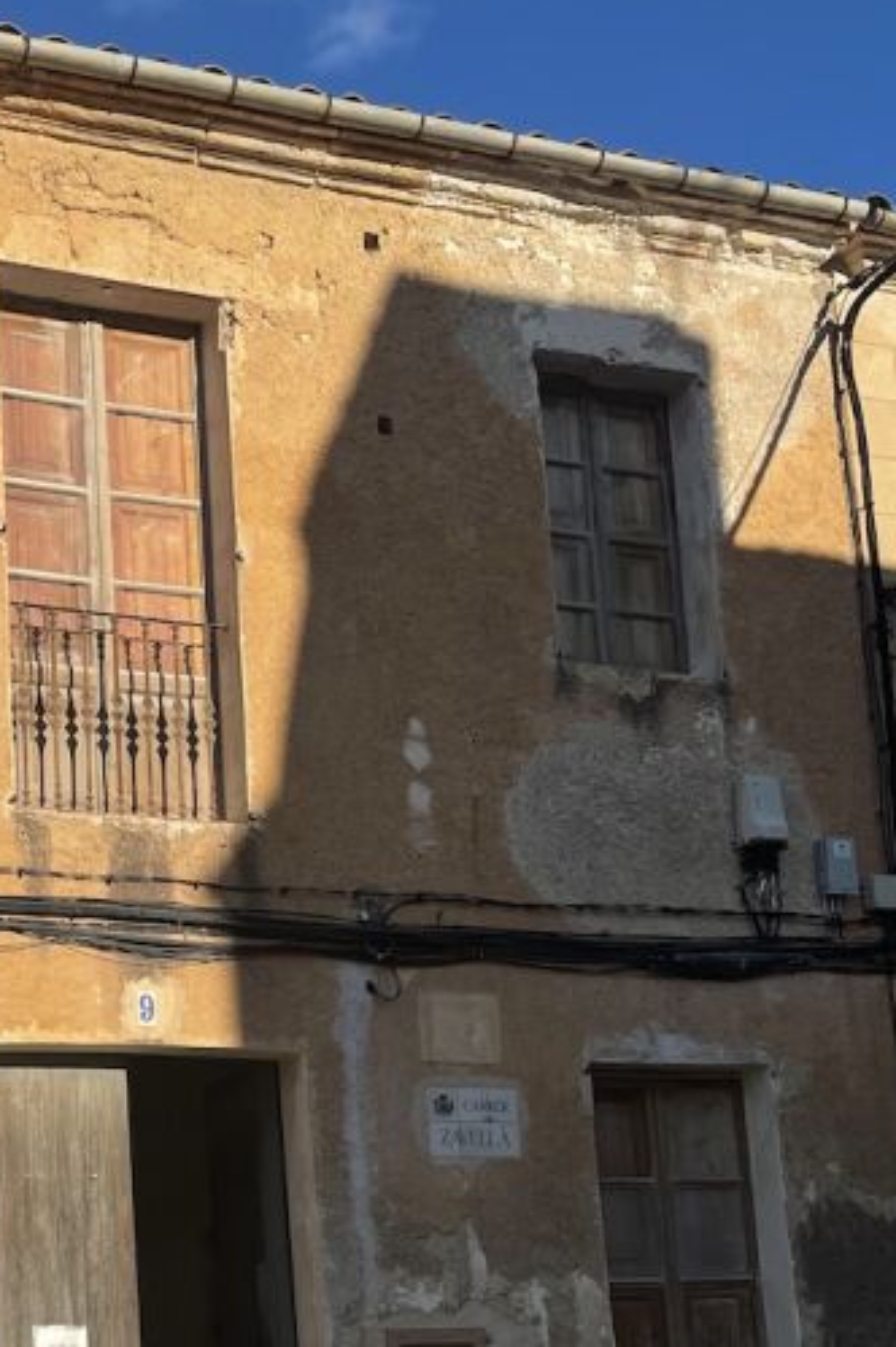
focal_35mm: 53
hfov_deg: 24.4
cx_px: 7
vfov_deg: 36.2
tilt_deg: +9.5
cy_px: 1089
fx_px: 1981
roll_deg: +1.8
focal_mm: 4.2
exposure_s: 1/4831
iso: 32
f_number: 1.6
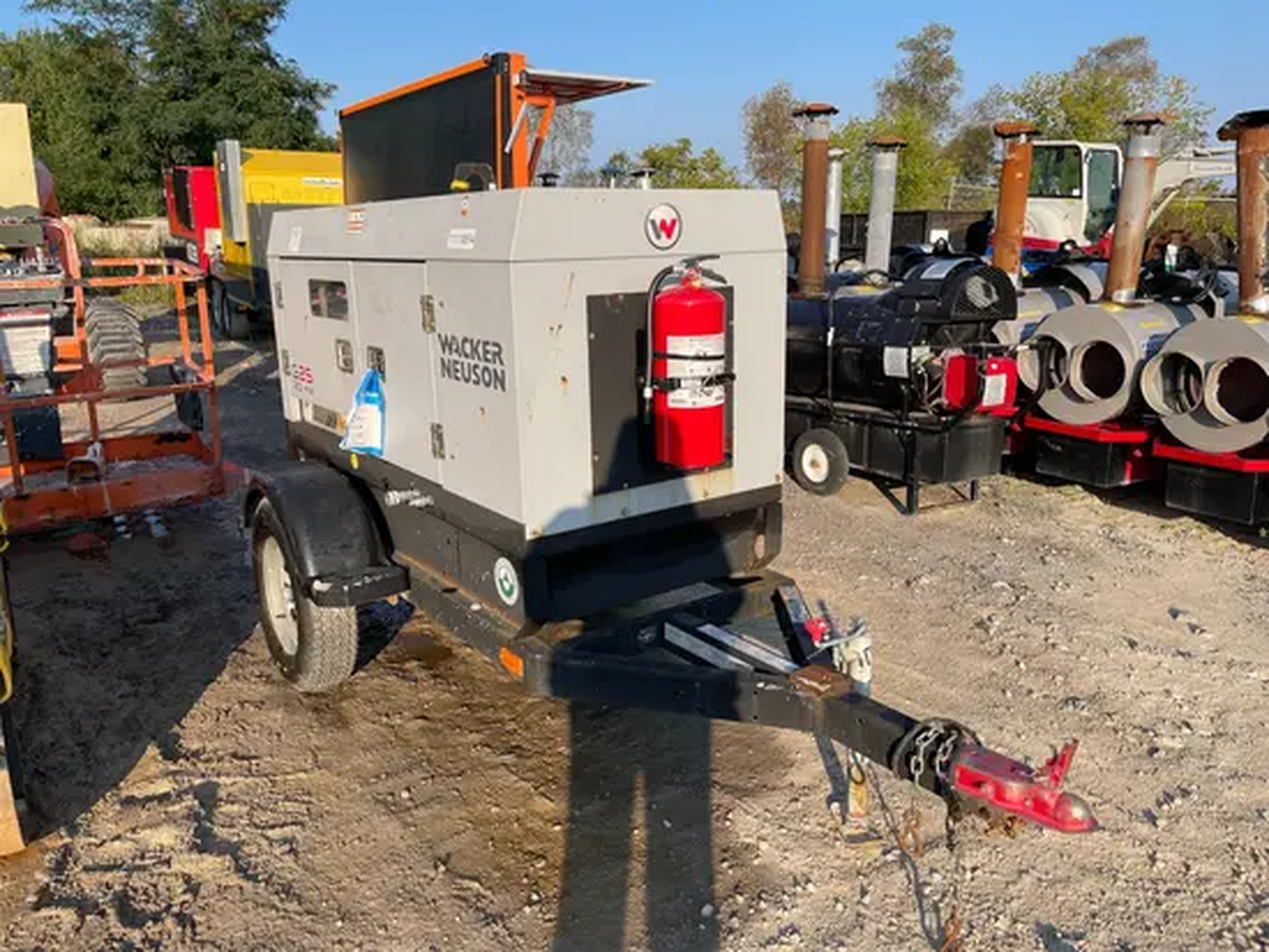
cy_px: 476
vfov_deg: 53.1
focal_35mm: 26
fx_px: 954
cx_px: 634
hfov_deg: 67.3
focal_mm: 4.2
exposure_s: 1/2053
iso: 32
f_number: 1.6
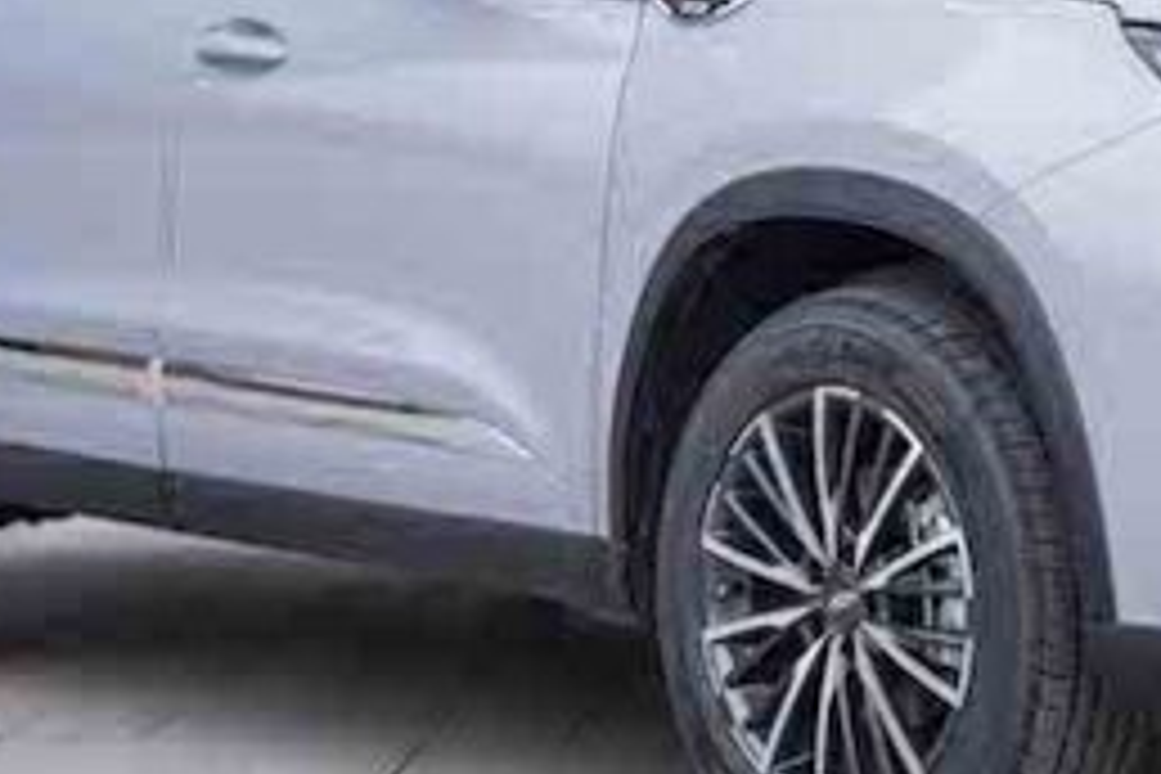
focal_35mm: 149
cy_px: 63
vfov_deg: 9.2
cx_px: 945
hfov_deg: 13.7
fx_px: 4805
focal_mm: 50
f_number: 1.8
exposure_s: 1/1250
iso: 100
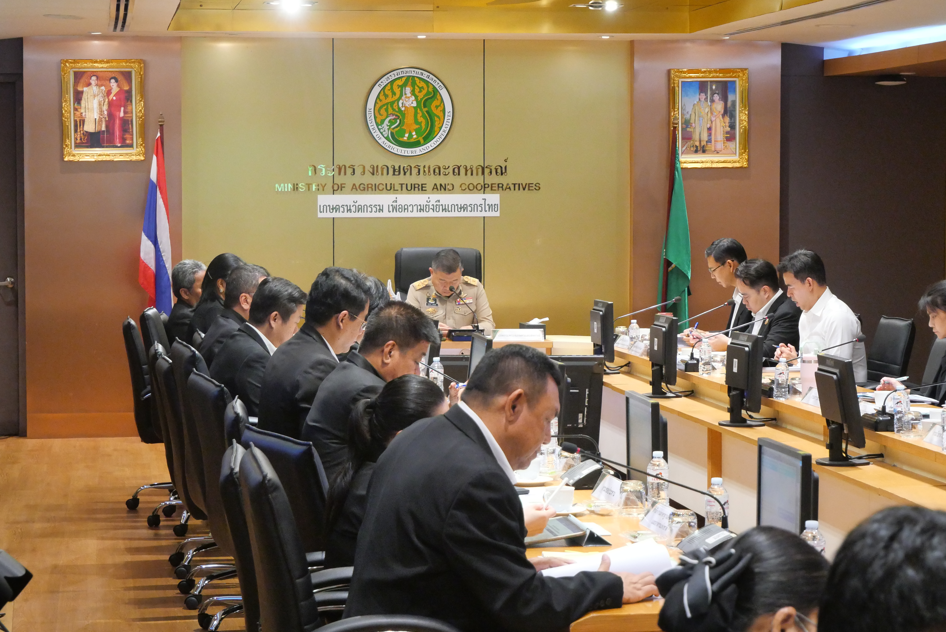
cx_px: 473
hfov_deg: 22.9
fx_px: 2340
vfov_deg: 15.4
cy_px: 316
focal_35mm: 89
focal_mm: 43
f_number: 5.6
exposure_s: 1/50
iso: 3200
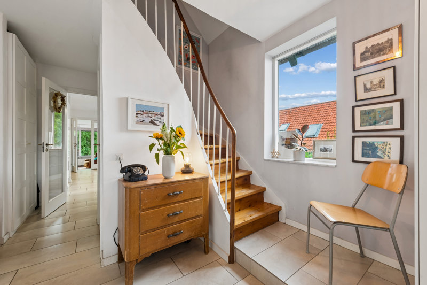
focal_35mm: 14
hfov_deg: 104.3
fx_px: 166
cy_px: 142
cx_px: 214
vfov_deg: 81.2
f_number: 10
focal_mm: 14
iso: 200
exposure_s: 1/3.33
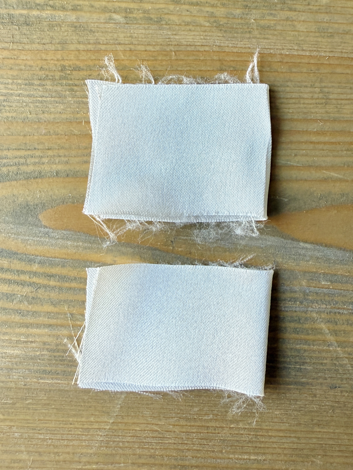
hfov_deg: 56.8
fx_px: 326
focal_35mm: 24
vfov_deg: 71.6
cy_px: 235
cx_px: 176
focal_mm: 2.22
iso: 200
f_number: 2.2
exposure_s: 1/99
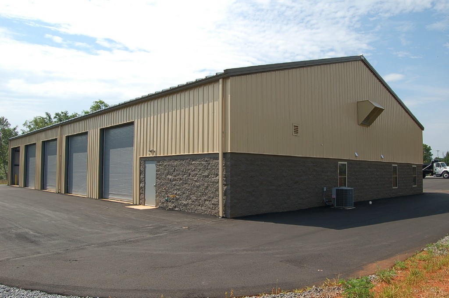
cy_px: 149
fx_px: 336
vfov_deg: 47.8
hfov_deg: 67.4
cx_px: 224
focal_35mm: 27
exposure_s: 1/500
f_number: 7.1
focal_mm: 18
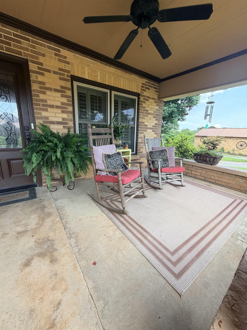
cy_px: 165
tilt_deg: -13.4
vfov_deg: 102.1
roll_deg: -0.7
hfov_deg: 85.7
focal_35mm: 14
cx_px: 124
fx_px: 133
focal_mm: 2.22
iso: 64
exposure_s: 1/185
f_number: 2.2
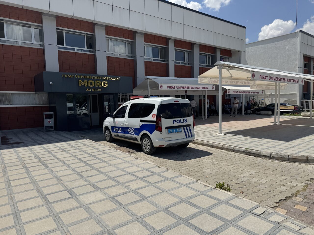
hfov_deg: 71.6
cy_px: 118
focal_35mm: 24
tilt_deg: -5.0
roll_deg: +1.5
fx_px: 218
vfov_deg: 56.8
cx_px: 157
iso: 80
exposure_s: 1/7937
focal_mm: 6.76
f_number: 1.78
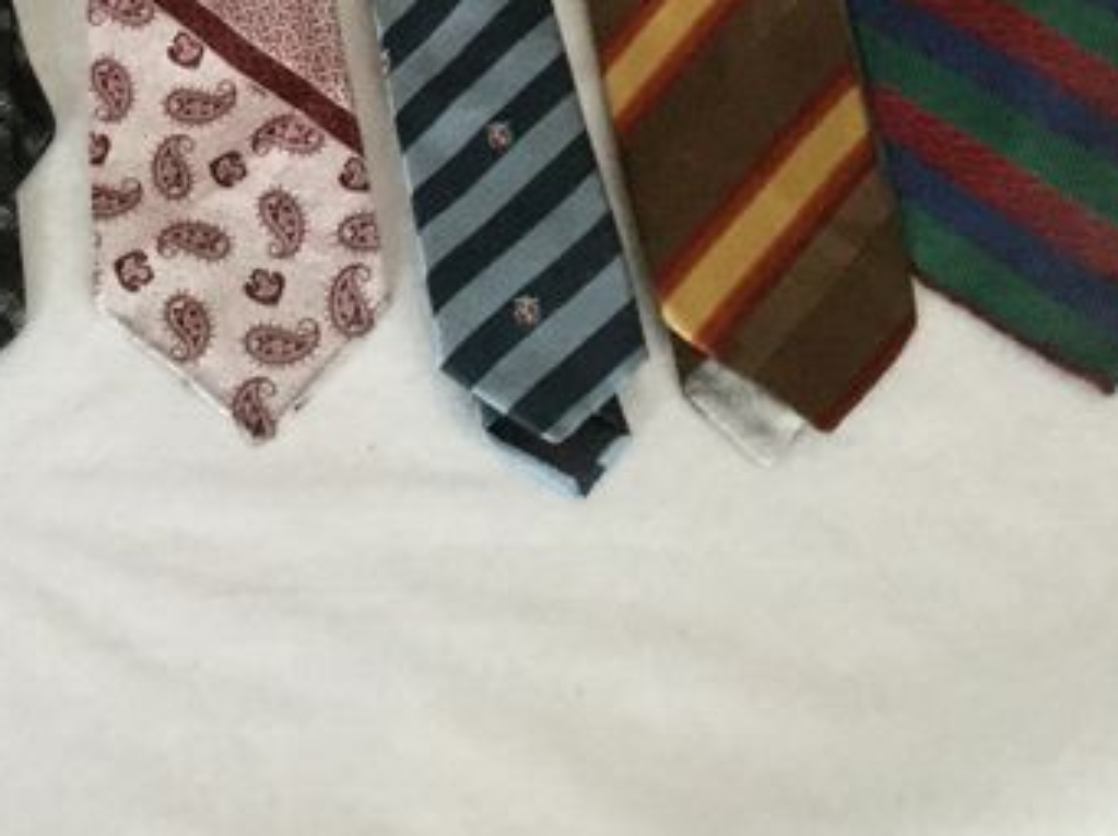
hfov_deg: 20.8
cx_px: -30
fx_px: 2936
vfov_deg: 15.7
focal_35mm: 91
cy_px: -108
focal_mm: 3.3
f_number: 2.4
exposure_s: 1/25
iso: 200
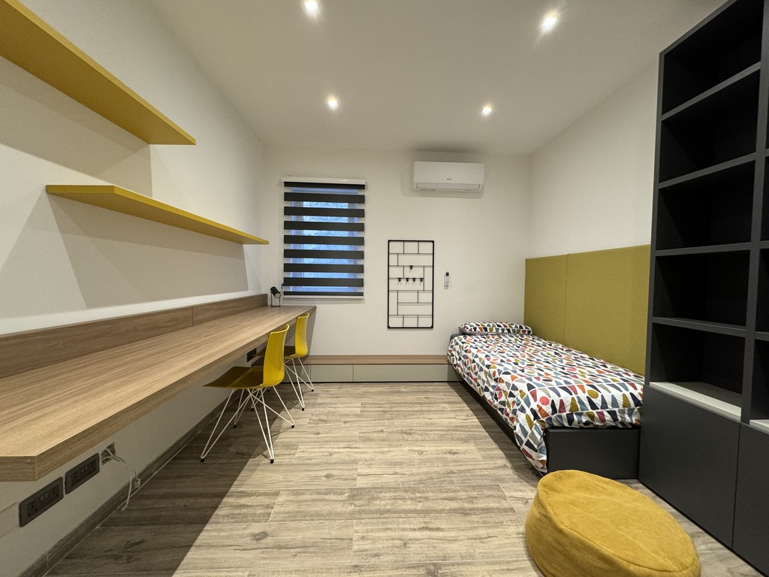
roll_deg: -1.6
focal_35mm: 14
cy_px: 288
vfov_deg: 85.7
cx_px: 384
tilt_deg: -2.3
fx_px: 311
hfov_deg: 102.1
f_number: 2.2
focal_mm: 2.22
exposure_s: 1/50
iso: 200
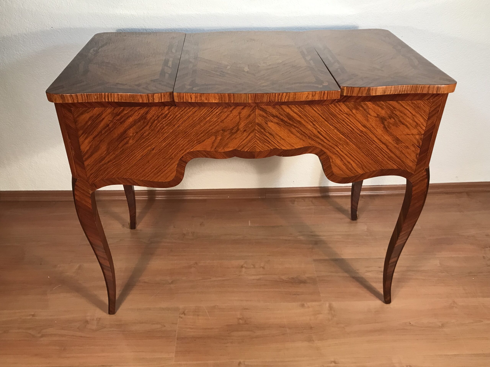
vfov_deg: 49.7
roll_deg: -2.3
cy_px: 184
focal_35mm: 28
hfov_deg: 63.4
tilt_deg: -35.1
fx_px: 396
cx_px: 245
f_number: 1.8
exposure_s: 1/33
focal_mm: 3.99
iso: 32
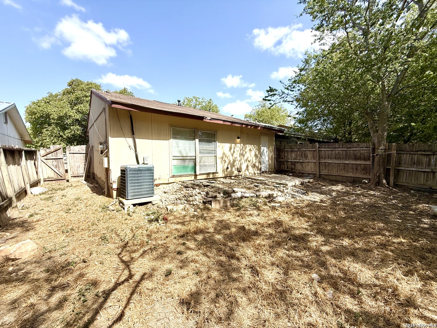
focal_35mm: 14
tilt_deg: -2.1
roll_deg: -0.1
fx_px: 177
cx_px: 218
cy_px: 164
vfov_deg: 85.7
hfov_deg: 102.1
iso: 50
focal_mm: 2.22
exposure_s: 1/1534
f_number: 2.2
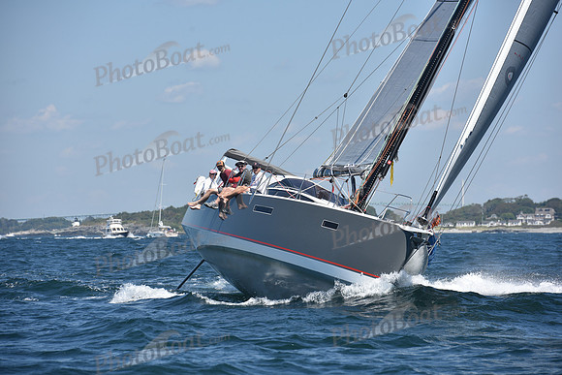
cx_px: 281
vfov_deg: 6.9
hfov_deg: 10.3
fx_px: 3123
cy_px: 188
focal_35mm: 200
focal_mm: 200
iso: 200
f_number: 7.1
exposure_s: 1/1000
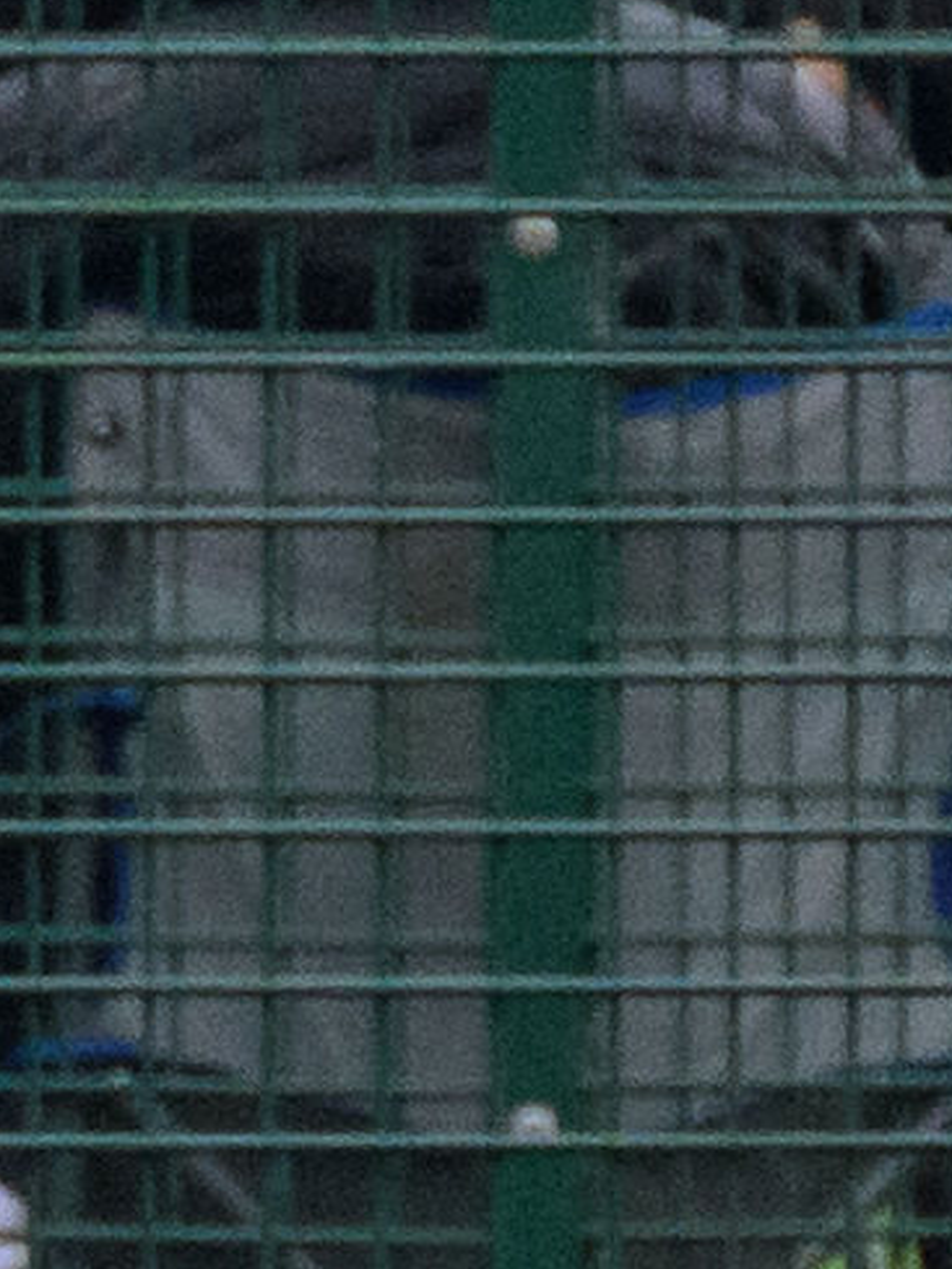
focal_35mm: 6195
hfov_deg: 0.2
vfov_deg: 0.3
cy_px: 501
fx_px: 227164
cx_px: -1526
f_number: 5.6
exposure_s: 1/1250
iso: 1600
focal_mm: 400
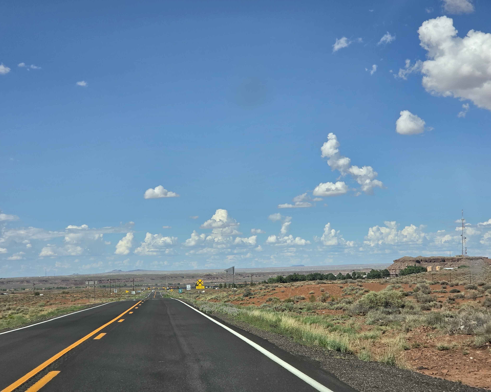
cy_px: 196
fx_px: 1046
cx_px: 255
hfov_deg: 26.4
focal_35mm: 72
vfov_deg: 21.3
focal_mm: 7
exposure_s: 1/1013
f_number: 2.4
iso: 25
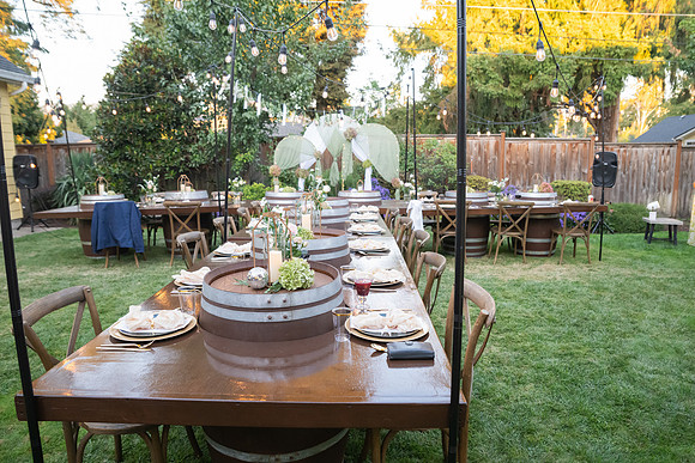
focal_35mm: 26
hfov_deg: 70.2
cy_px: 234
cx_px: 357
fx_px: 495
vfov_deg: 50.2
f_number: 4
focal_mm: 24
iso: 3200
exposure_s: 1/320
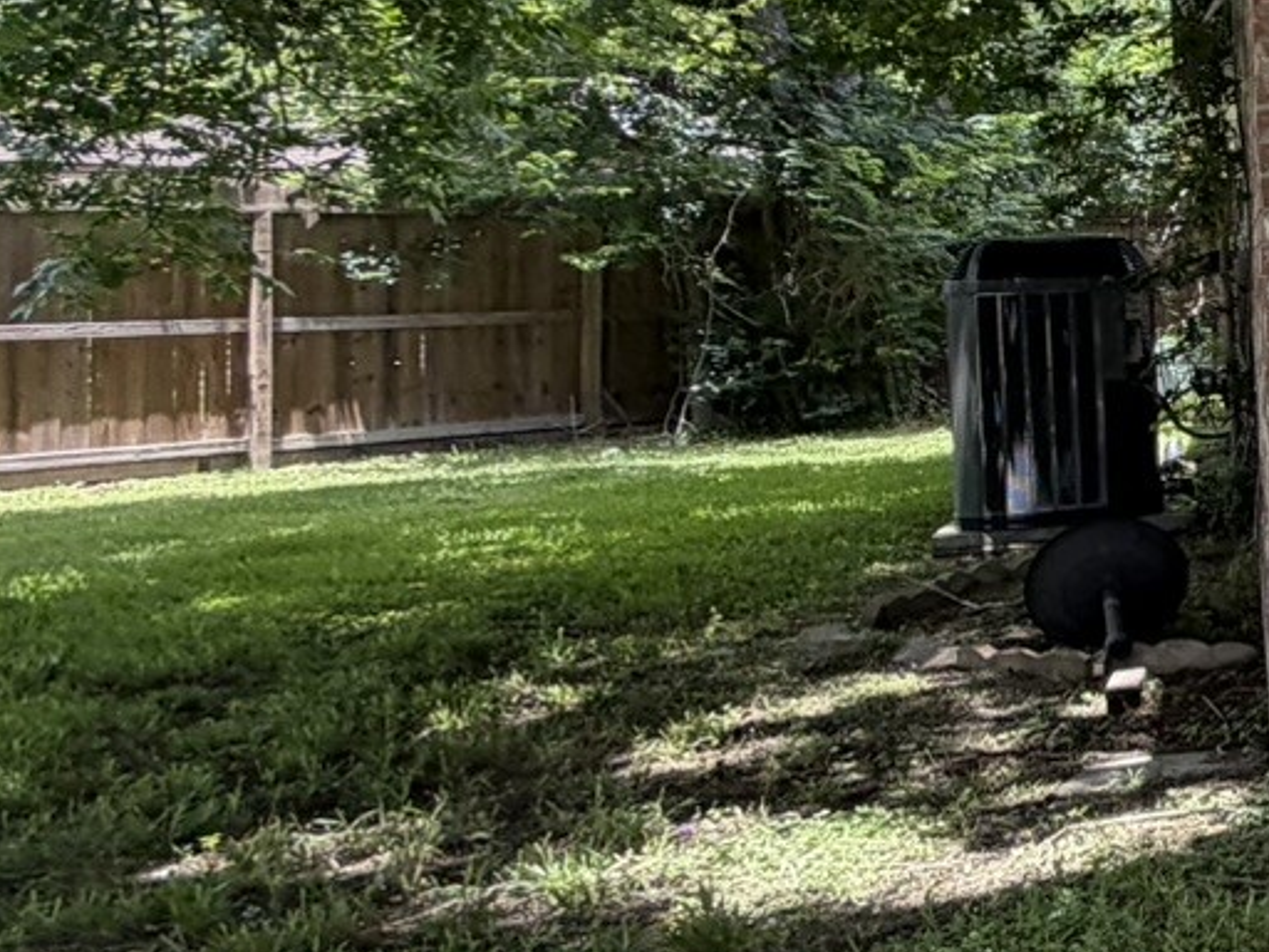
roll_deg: +0.9
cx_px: 2312
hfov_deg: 21.5
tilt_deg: +0.0
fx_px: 2053
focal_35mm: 56
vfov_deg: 25.8
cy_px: 233
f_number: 2.2
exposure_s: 1/176
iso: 50
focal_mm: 2.22
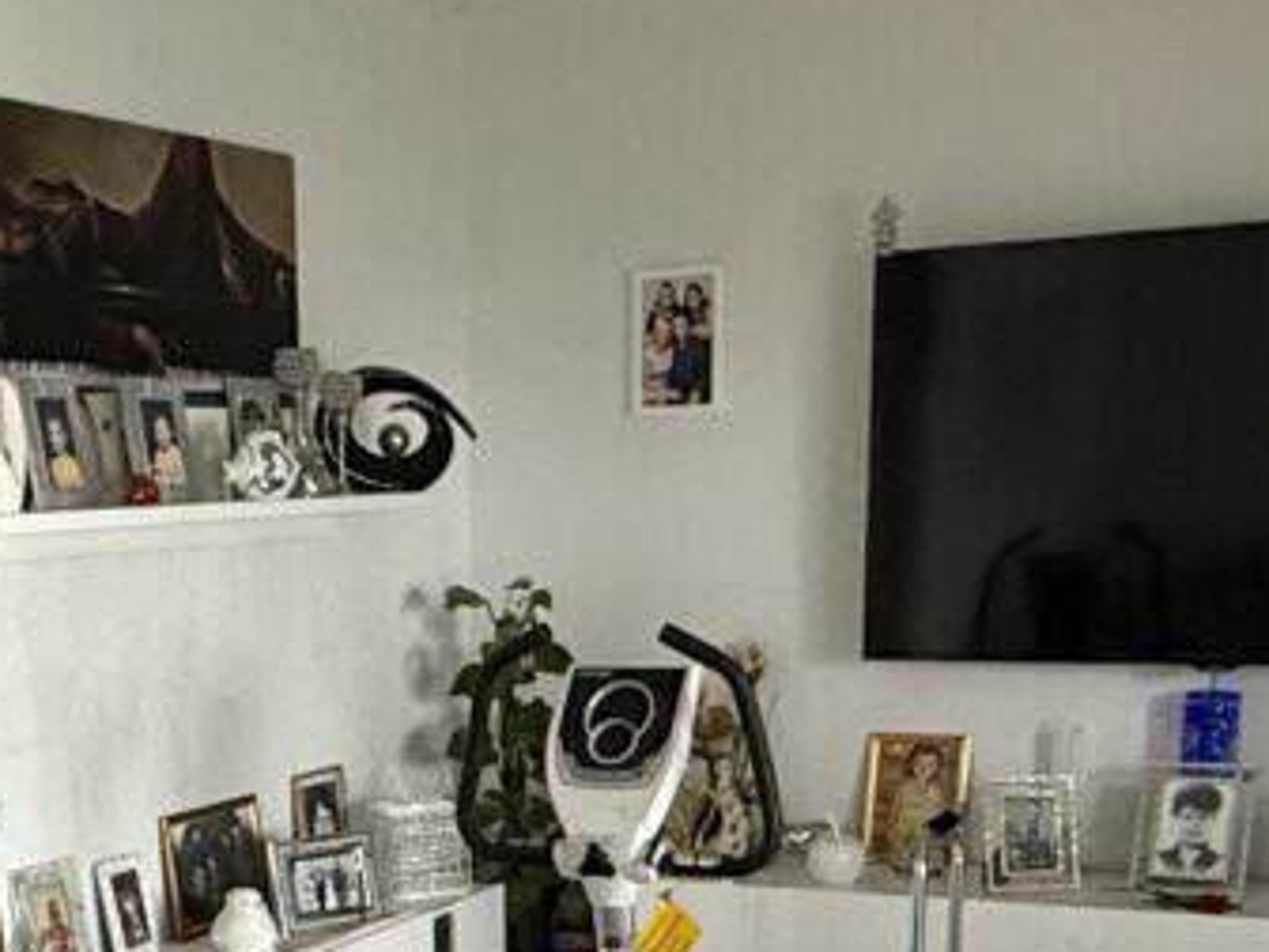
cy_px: 1080
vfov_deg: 22.8
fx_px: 2200
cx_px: 340
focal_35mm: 60
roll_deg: +2.5
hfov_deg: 31.7
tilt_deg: -14.0
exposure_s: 1/60
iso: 500
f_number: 2.2
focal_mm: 2.22
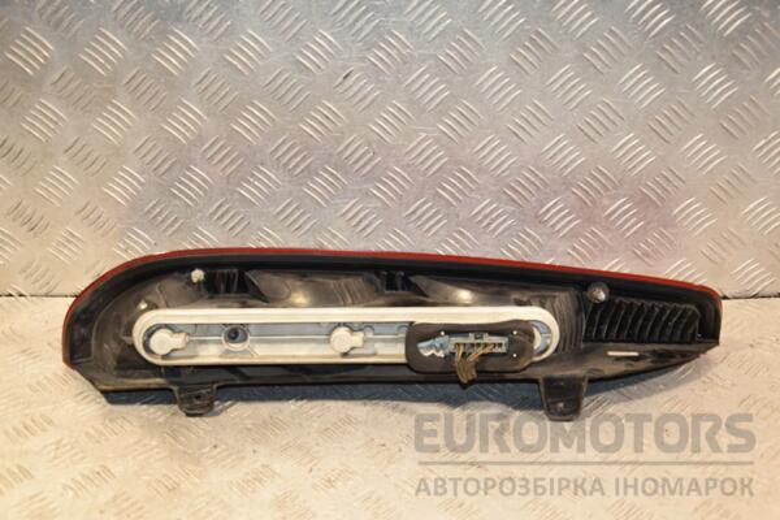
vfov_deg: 25.8
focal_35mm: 52
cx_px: 390
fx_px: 1137
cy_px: 260
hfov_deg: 37.9
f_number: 5
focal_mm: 35
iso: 800
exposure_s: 1/200
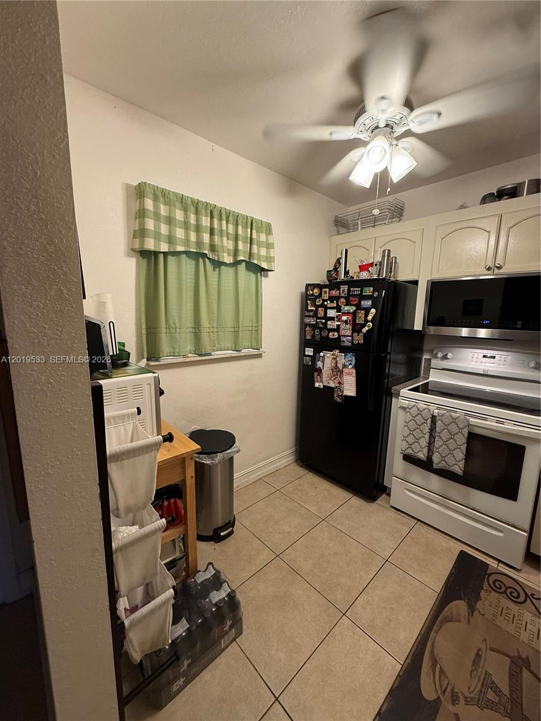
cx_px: 270
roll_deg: -1.2
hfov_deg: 85.7
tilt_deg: -7.7
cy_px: 360
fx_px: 292
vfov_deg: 102.1
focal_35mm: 14
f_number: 2.2
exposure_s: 1/120
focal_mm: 2.22
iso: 250
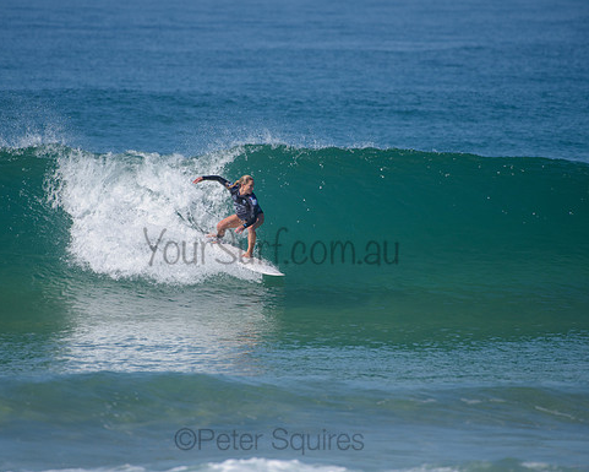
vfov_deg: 2.7
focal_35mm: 566
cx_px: 269
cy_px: 236
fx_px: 9869
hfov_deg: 3.4
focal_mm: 500
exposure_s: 1/2000
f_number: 5.6
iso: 220
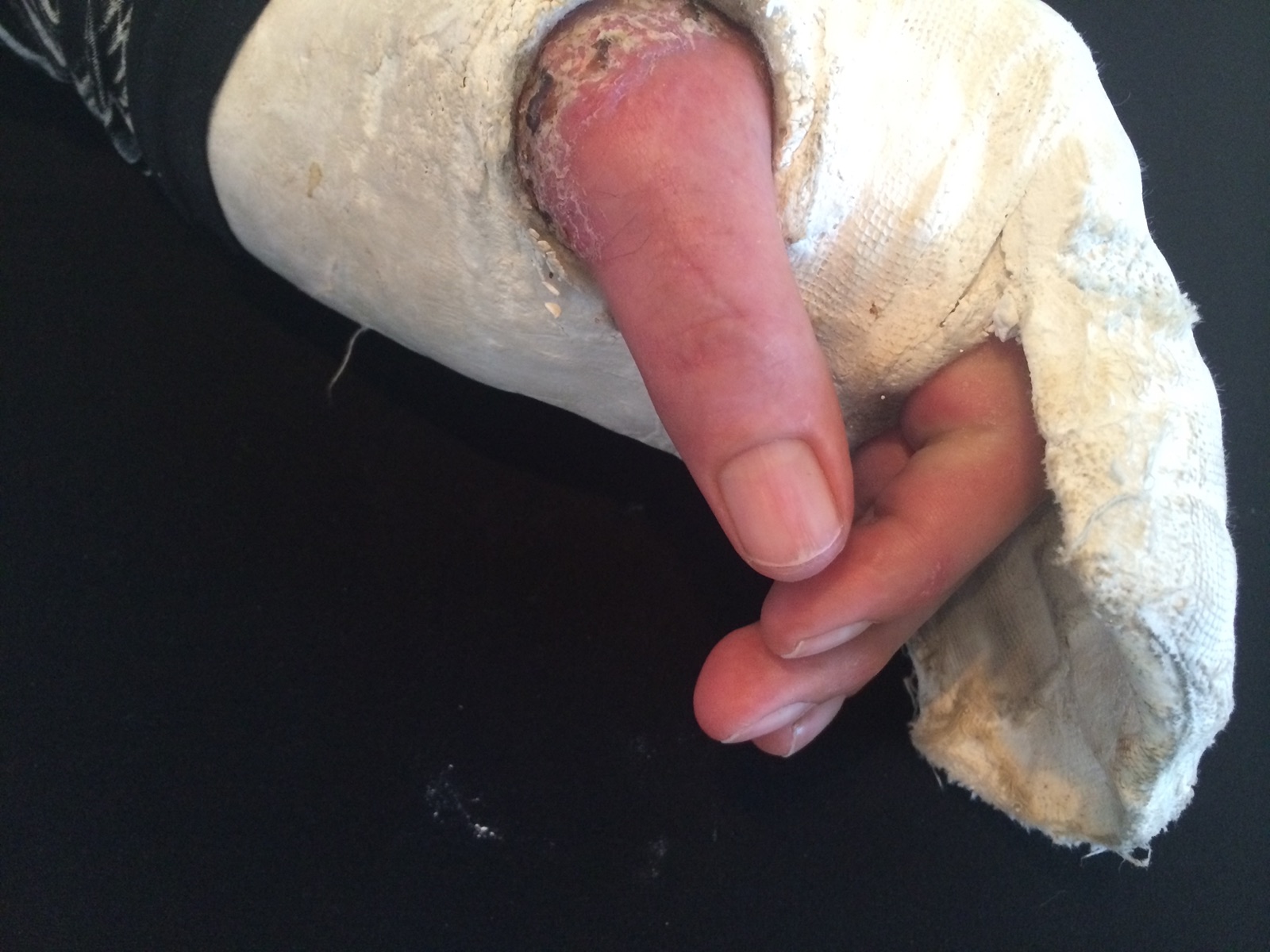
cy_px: 476
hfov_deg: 60.0
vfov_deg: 46.8
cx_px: 635
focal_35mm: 30
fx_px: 1101
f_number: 2.2
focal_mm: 4.12
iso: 320
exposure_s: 1/25
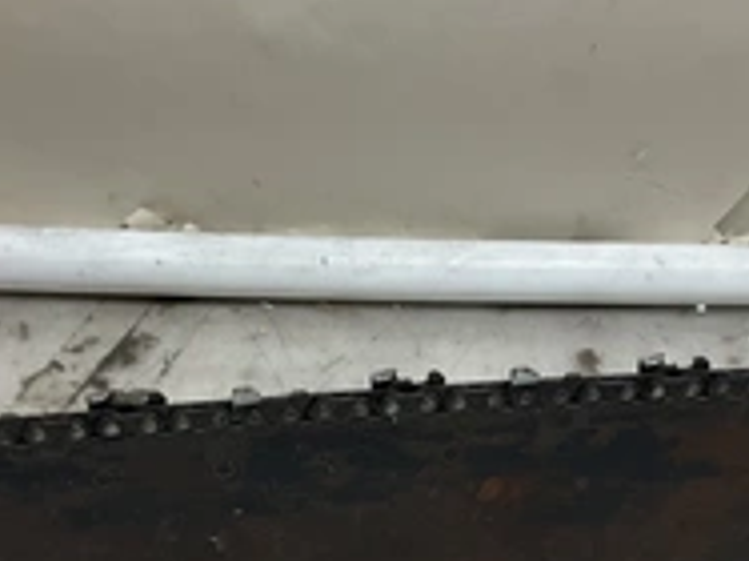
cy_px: 581
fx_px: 1341
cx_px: 381
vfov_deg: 22.6
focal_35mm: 62
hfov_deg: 31.2
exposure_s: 1/120
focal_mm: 3
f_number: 1.8
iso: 40
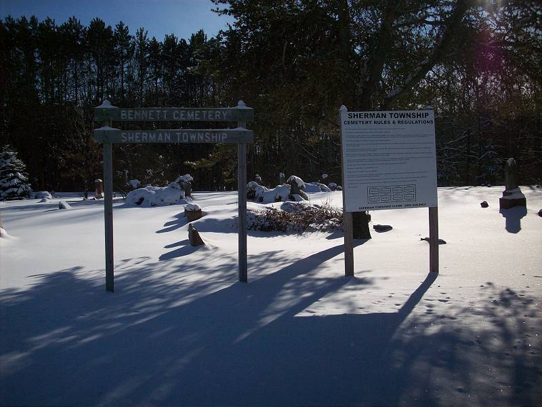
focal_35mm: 37
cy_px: 204
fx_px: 579
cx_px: 271
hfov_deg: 50.1
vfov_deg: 38.7
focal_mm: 6.2
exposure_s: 1/1042
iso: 80
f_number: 5.6
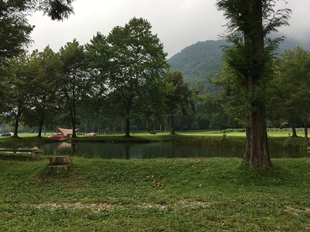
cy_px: 102
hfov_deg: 50.0
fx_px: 331
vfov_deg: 38.6
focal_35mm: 37
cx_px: 131
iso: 25
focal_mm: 4.15
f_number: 2.2
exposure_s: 1/354
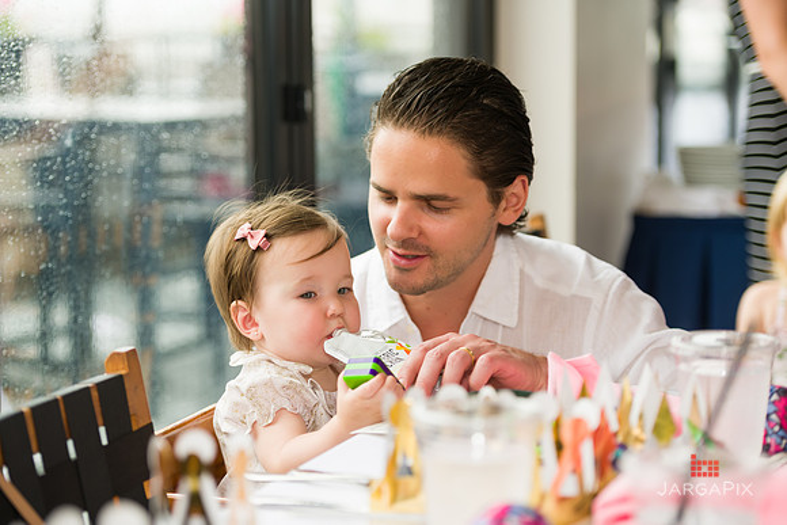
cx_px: 394
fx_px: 2077
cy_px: 262
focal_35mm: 95
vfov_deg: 14.4
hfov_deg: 21.5
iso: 200
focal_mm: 95
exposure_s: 1/200
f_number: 3.2
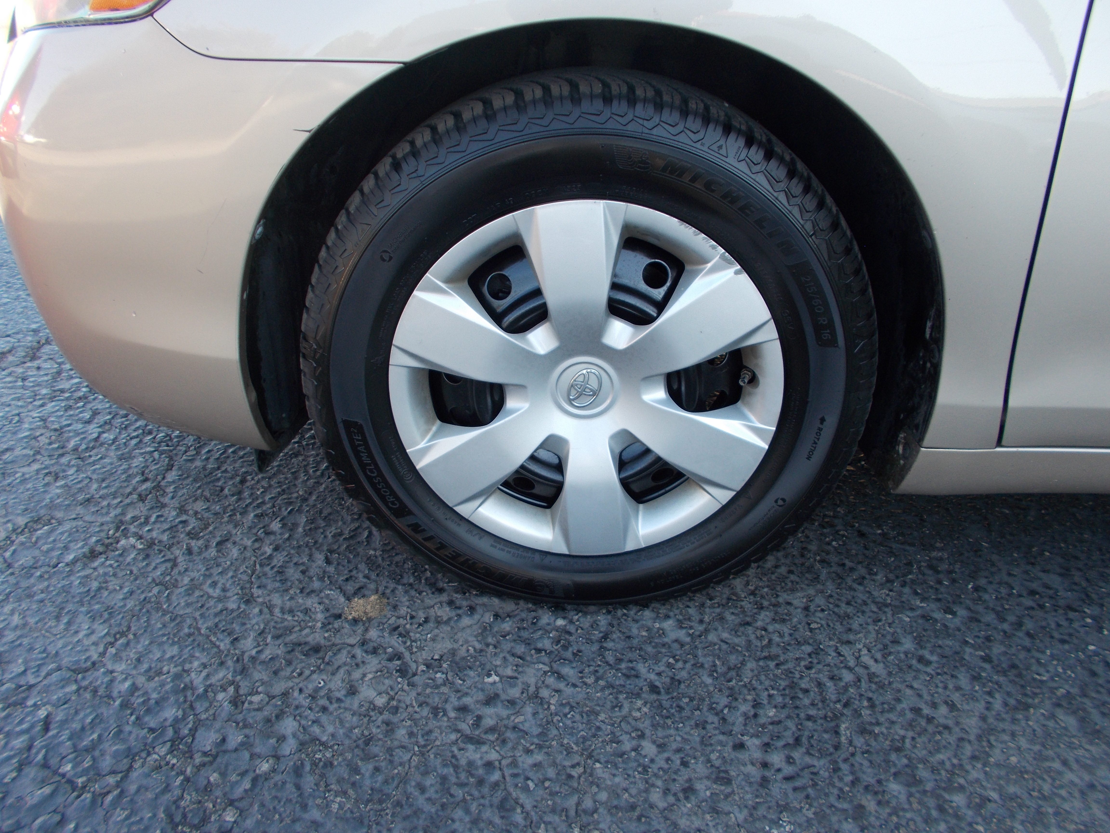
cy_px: 416
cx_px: 555
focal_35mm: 26
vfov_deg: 53.1
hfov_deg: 67.3
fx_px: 834
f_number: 3.2
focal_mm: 4.6
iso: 80
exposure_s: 1/80
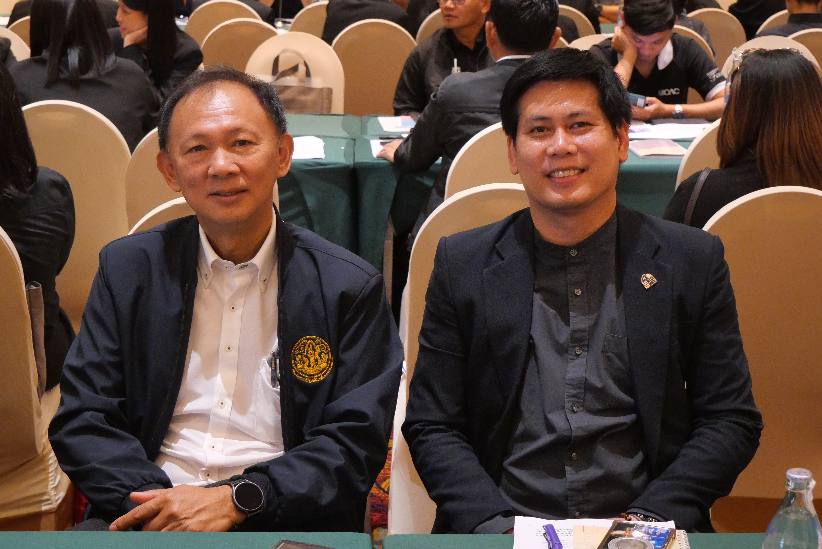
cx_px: 392
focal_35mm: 66
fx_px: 1508
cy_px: 269
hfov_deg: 30.5
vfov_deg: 20.6
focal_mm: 30
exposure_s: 1/60
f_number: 4.9
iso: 3200
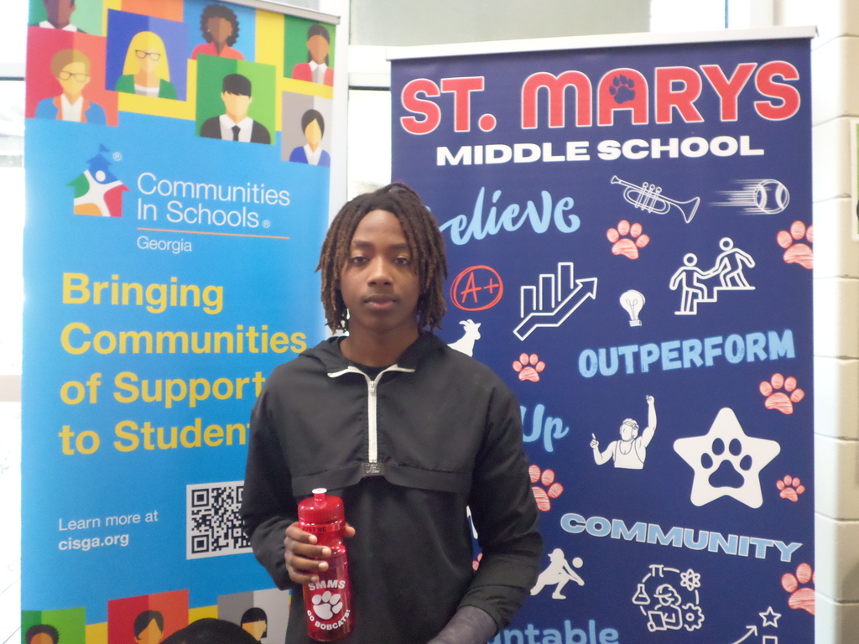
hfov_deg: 51.4
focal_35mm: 36
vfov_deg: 39.7
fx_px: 893
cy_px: 322
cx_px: 430
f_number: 3
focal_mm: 6.5
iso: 400
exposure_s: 1/15
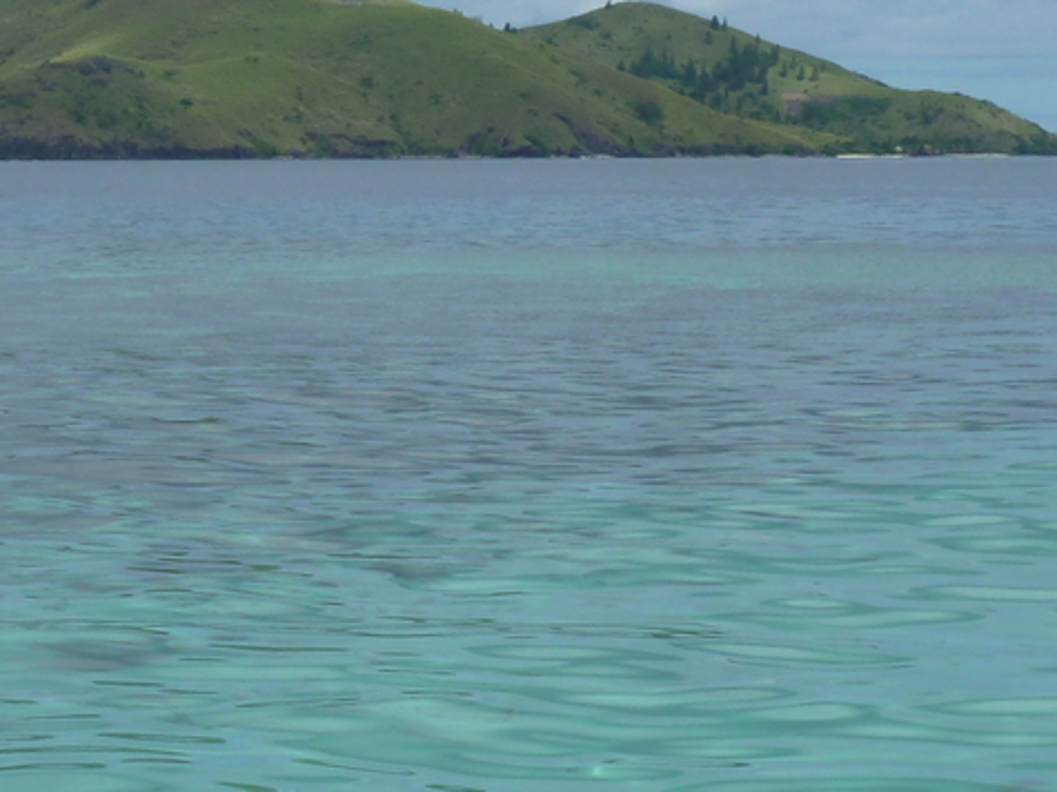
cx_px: 198
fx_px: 4549
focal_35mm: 149
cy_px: 189
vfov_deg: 9.9
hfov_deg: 13.2
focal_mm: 9.7
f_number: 5.6
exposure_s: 1/500
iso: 80
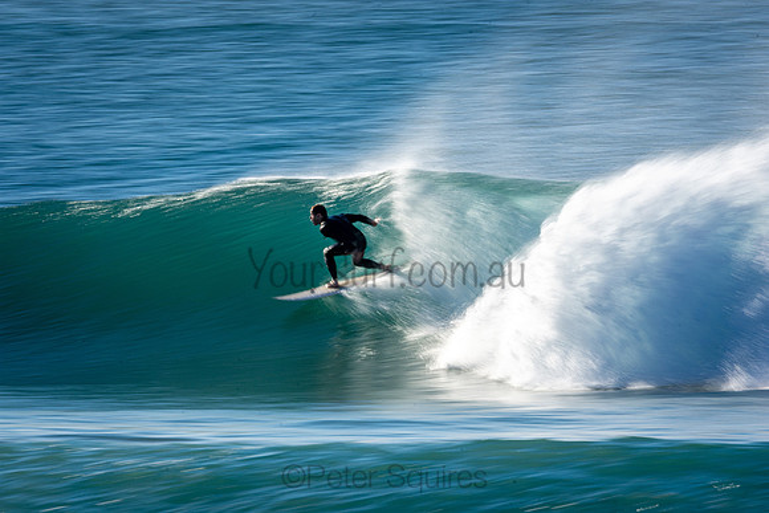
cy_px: 256
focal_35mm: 750
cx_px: 384
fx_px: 16024
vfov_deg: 1.8
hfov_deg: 2.7
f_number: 25
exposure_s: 1/30
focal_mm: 500
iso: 100
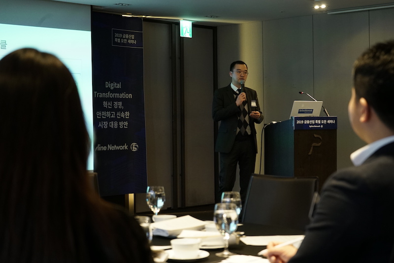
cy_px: 132
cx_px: 197
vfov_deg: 19.5
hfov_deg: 28.8
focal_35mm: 70
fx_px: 766
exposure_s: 1/80
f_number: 5.6
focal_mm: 70
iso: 3200
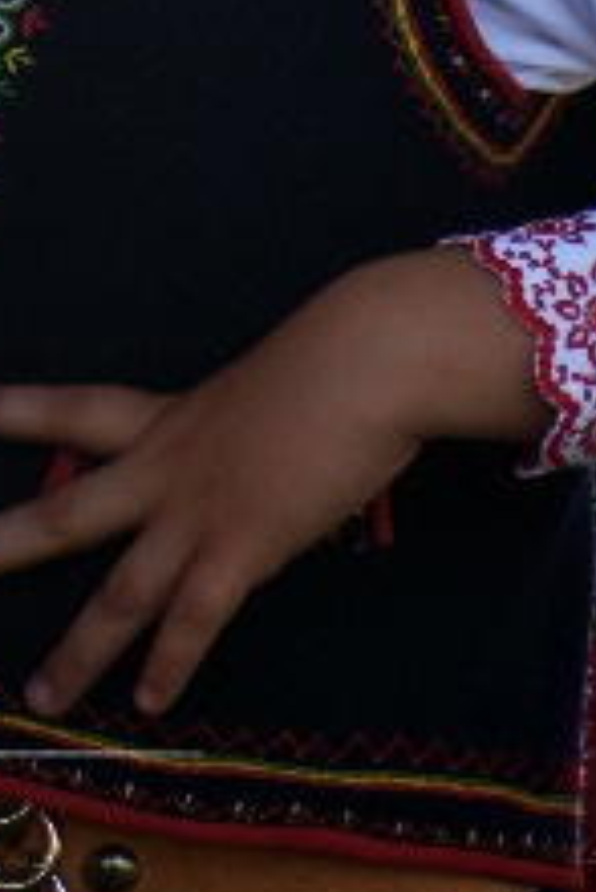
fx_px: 40486
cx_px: 111
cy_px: -442
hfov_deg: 0.8
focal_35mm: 1633
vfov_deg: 1.3
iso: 400
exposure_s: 1/400
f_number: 6.3
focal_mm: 300
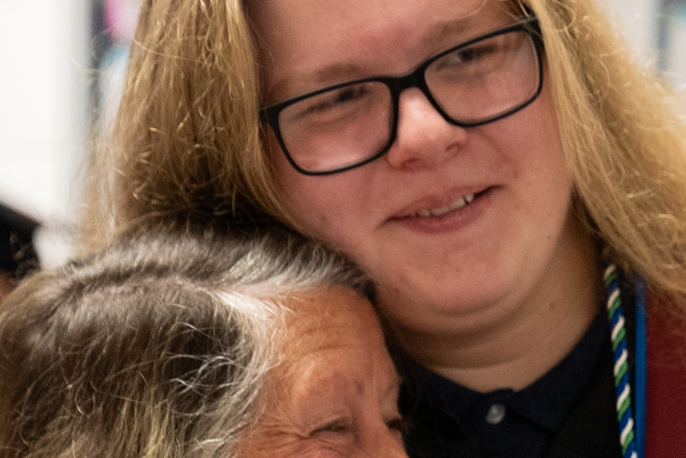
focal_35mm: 222
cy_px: 406
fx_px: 4233
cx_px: 498
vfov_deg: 6.2
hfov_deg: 9.3
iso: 1250
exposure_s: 1/125
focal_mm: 65
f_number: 2.8
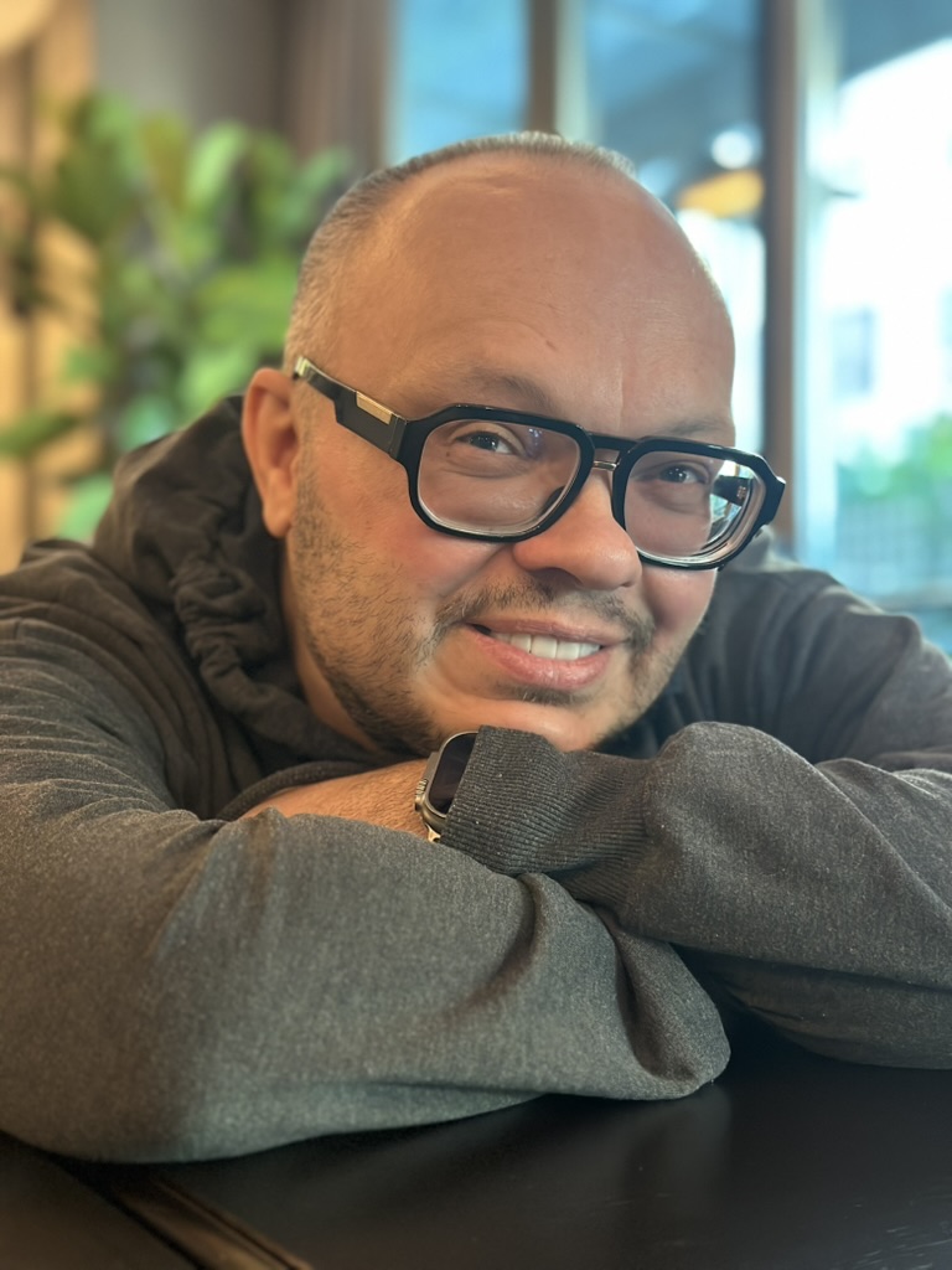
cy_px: 635
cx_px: 476
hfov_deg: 30.3
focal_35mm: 48
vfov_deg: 39.7
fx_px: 1760
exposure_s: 1/33
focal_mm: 6.86
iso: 640
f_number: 1.78
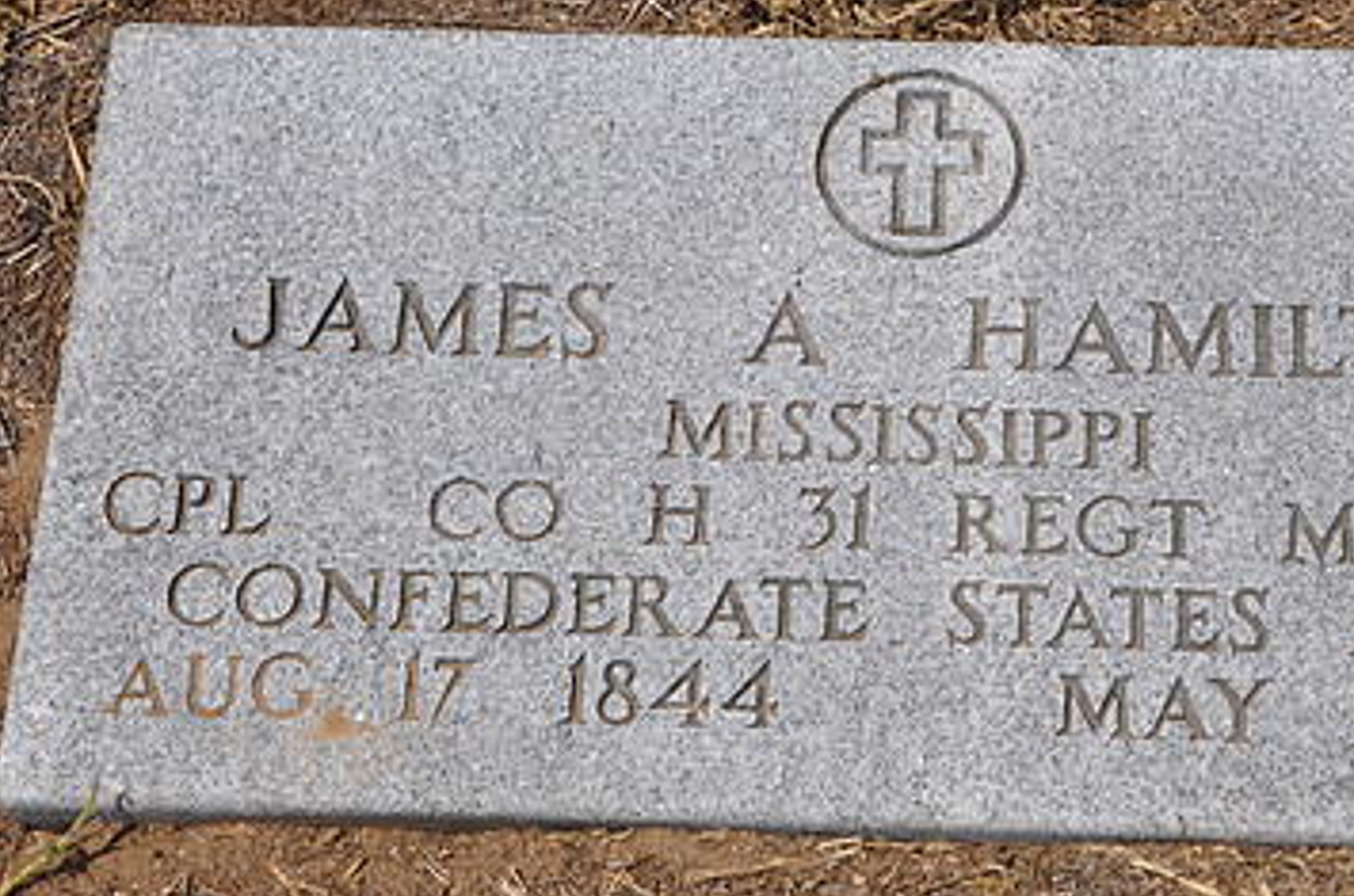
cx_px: 919
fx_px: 3865
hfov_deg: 19.8
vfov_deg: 13.2
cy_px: 360
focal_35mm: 103
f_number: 14
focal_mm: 42
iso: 200
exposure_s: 1/200
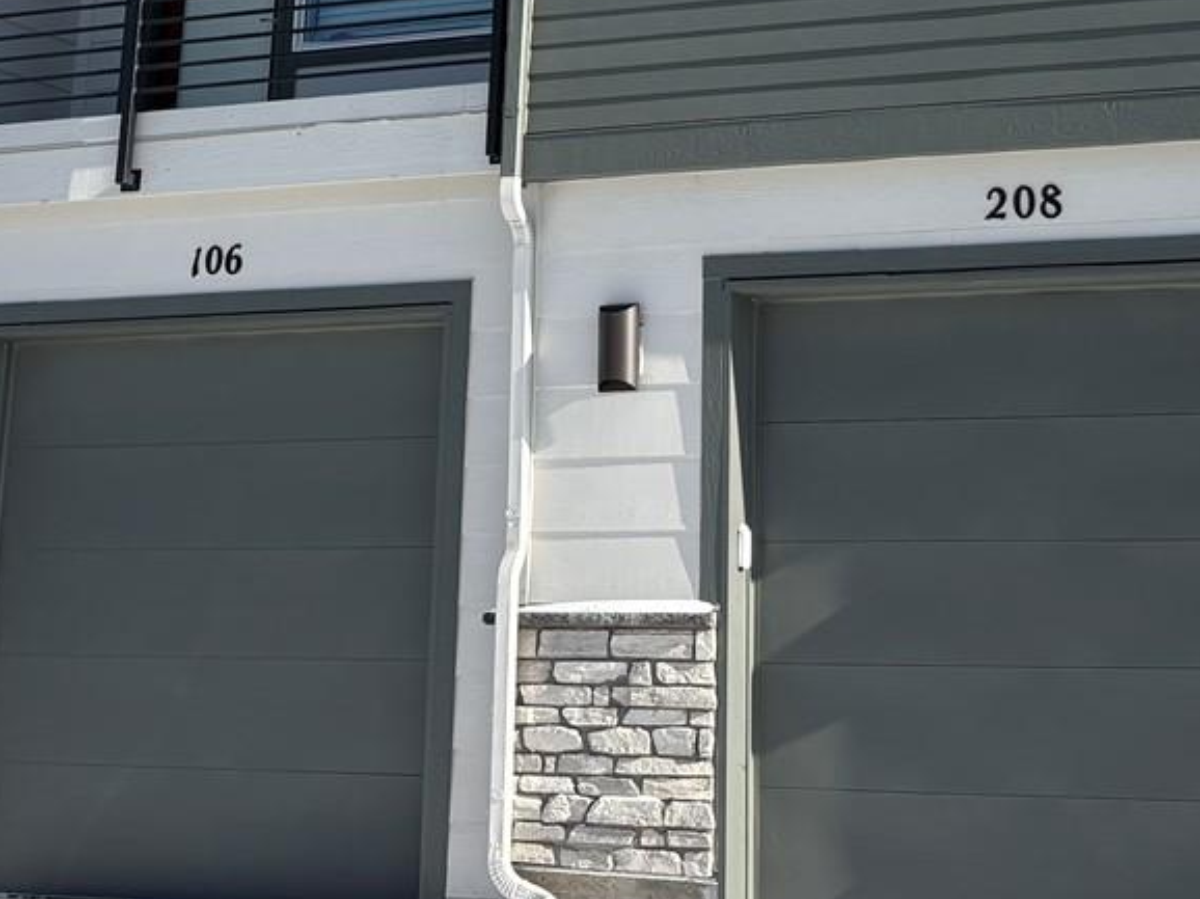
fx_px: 2495
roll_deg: -1.2
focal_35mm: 72
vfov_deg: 19.1
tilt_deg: +18.8
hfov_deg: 27.0
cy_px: -214
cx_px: 718
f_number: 1.6
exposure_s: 1/2747
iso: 50
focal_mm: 5.96
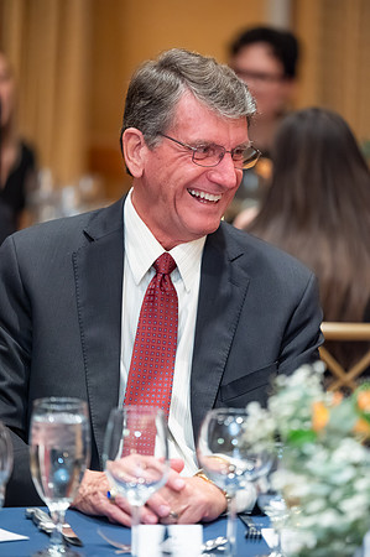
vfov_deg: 10.3
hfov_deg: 6.9
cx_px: 185
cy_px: 278
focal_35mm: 200
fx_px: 3090
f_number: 3.2
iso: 10000
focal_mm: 200
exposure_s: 1/125
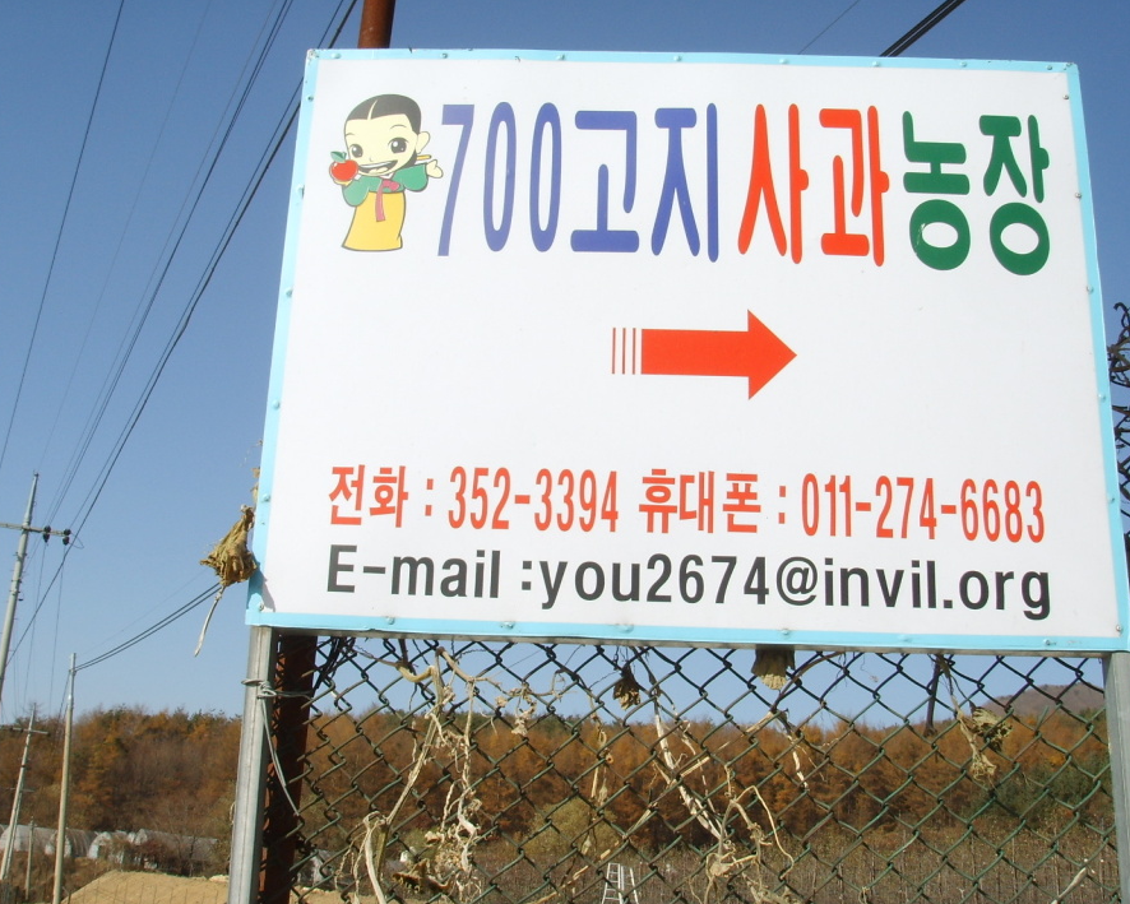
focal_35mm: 44
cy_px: 437
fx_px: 1472
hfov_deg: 42.0
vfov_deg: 34.2
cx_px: 573
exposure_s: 1/350
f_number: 6.3
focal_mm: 6.6
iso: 50
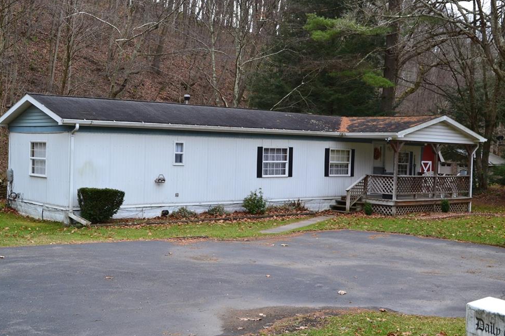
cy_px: 163
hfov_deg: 43.1
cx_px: 242
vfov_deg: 29.5
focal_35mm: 46
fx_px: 639
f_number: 8
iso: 400
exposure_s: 1/60
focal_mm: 29
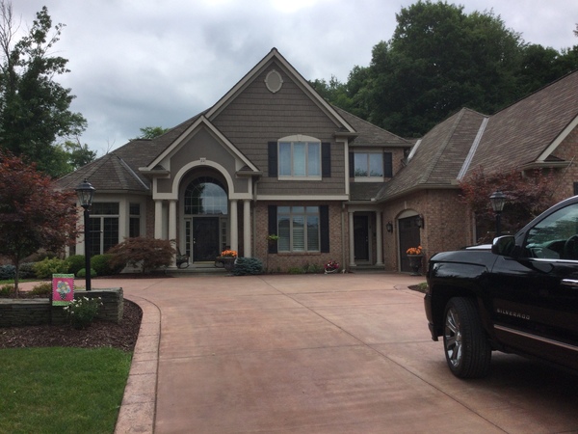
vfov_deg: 45.4
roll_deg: +0.7
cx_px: 289
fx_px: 518
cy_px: 217
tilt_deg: +7.3
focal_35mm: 31
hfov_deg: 58.4
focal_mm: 3.3
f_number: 2.4
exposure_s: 1/1045
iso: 25
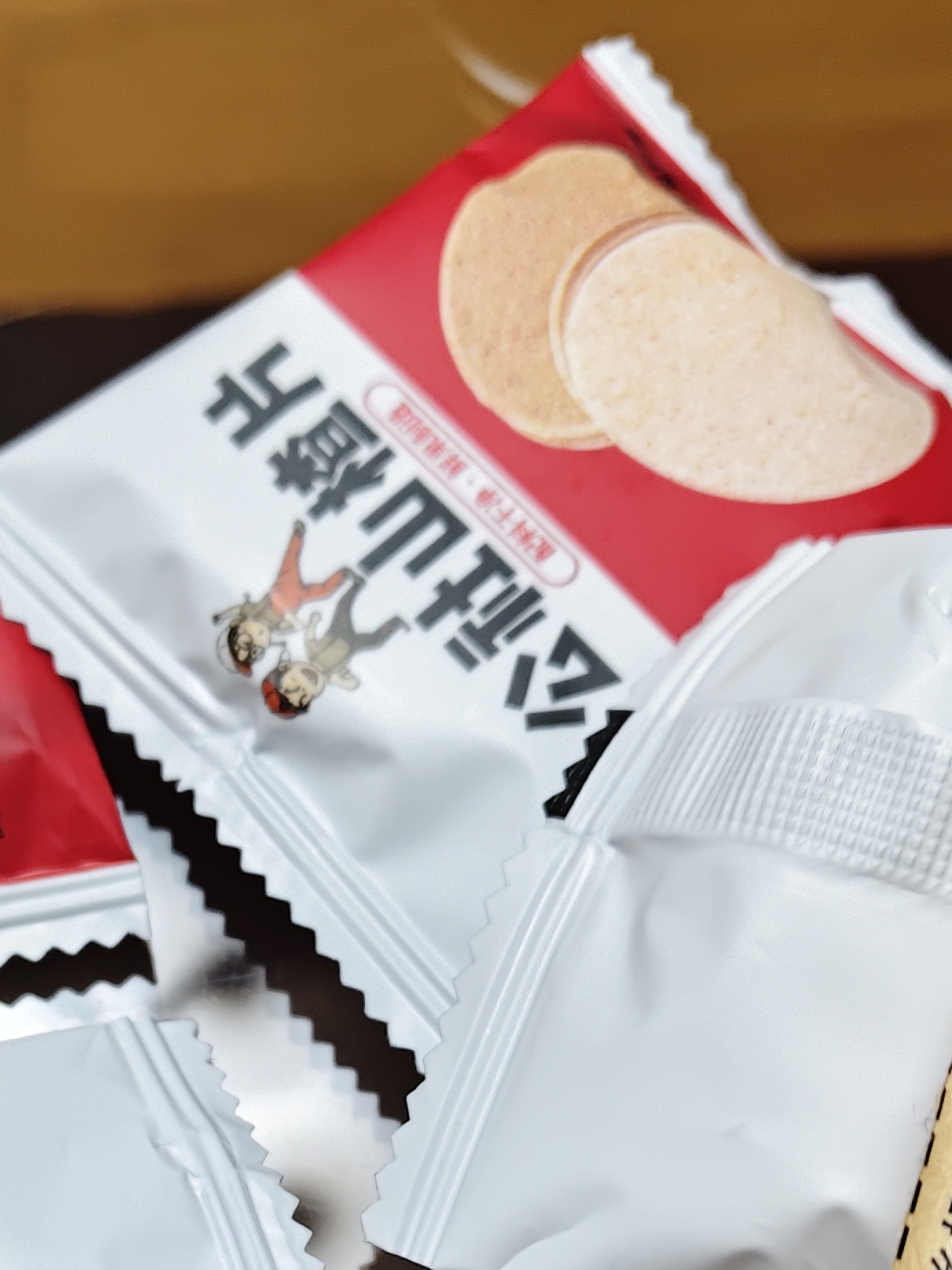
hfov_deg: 28.2
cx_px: 256
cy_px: 1165
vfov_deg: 35.1
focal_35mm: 51
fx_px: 1870
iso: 917
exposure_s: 1/50
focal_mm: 5.56
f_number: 1.88
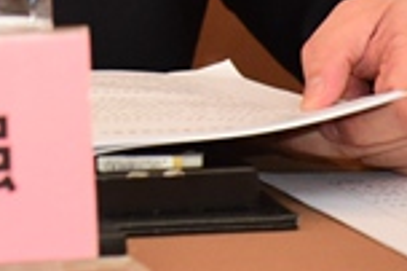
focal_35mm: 923
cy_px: -429
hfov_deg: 2.2
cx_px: -278
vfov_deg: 1.5
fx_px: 10424
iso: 4000
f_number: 4
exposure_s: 1/250
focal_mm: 175
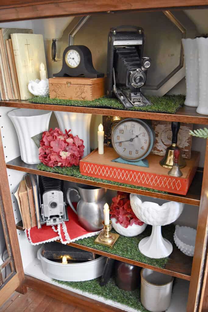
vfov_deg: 55.1
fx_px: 299
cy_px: 156
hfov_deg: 38.4
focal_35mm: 34
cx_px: 104
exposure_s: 1/60
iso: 2200
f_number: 3.8
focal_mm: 23
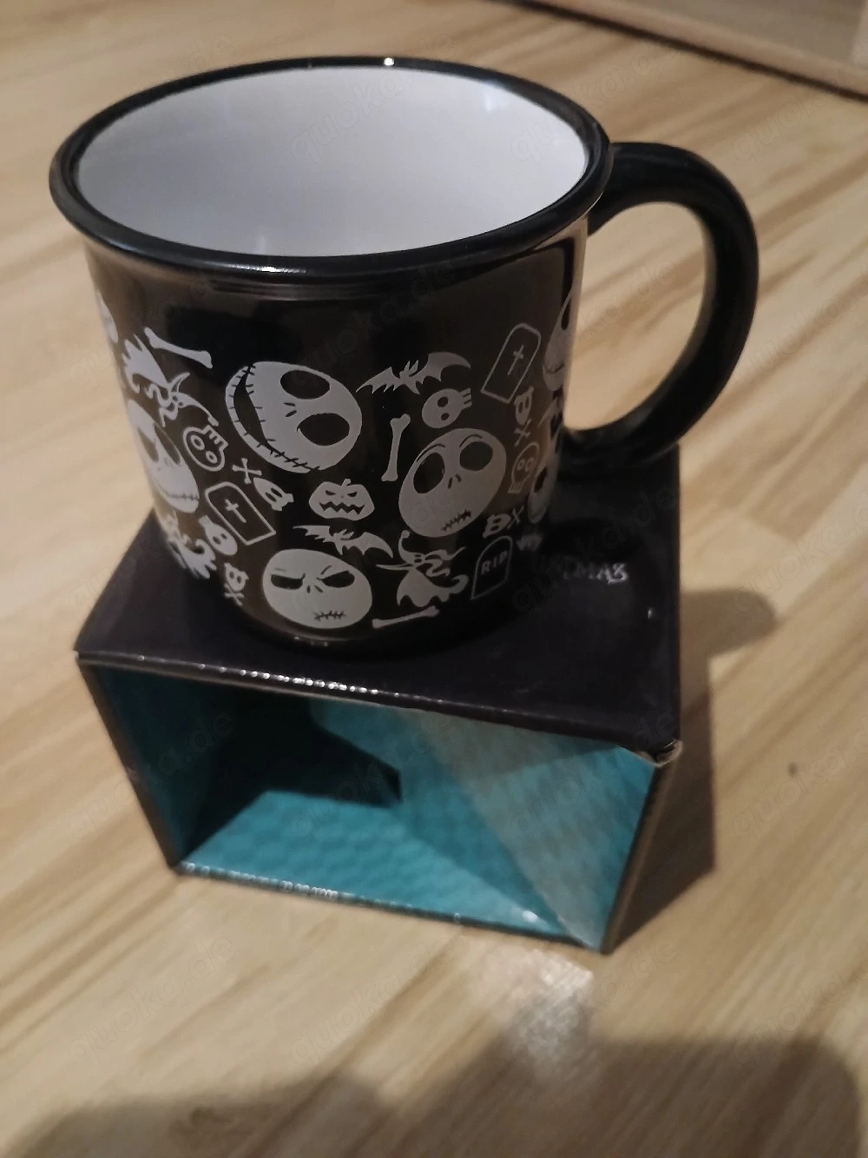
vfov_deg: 67.3
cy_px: 579
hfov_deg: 53.1
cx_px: 434
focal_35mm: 26
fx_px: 869
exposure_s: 1/16.7
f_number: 1.8
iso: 1250
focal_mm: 3.98
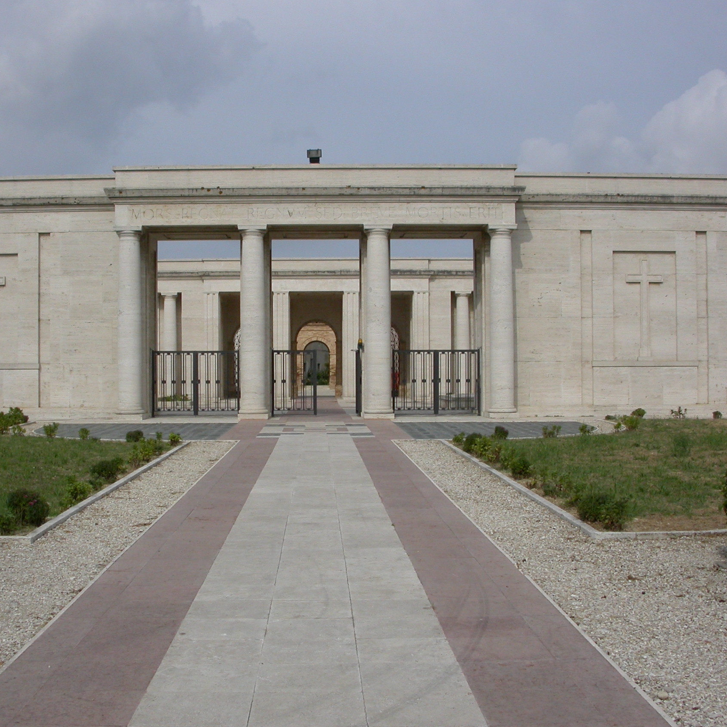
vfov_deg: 37.6
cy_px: 364
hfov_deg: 37.5
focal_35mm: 45
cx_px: 303
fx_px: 1069
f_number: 7.5
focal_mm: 7.85
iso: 100
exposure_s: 1/560
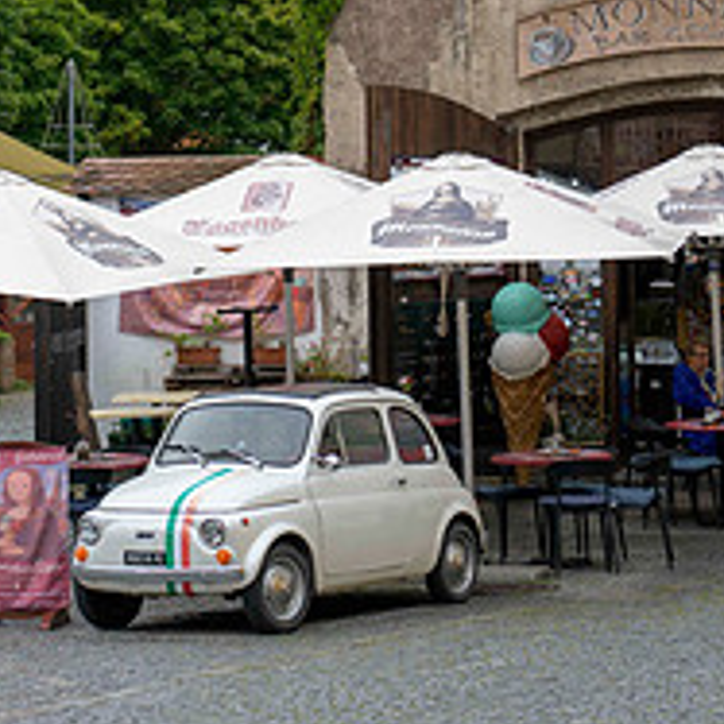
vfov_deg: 12.6
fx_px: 3265
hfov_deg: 12.6
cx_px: 228
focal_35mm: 138
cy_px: 100
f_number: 4.5
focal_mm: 48
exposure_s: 1/160
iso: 64
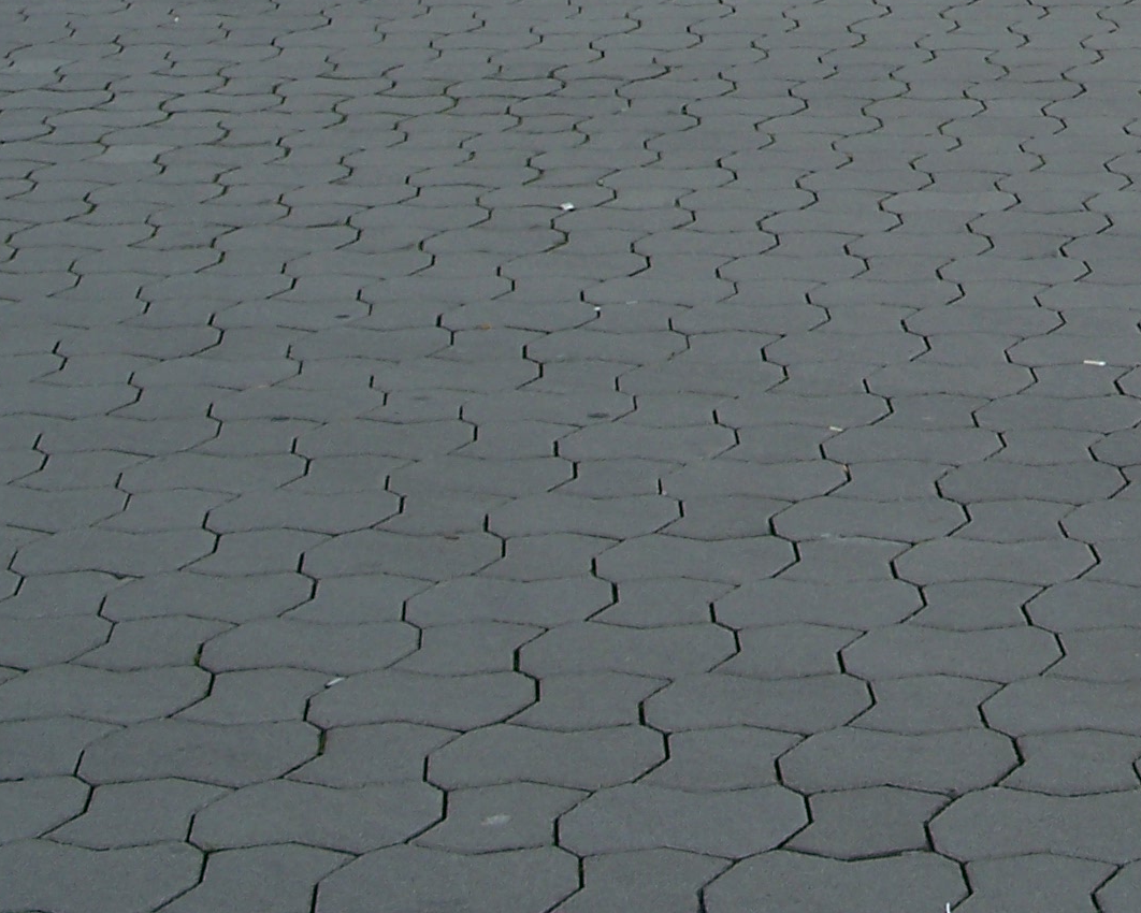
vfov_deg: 13.2
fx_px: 3749
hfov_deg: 16.4
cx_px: 1475
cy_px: -401
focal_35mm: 111
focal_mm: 7.8
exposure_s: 1/400
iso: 64
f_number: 4
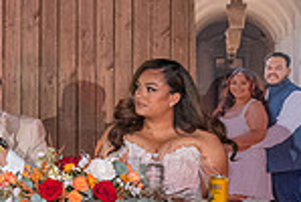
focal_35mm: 130
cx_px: -190
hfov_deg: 14.4
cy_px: 114
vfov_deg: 10.6
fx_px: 1089
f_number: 4
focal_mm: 33.5
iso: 3200
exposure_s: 1/160
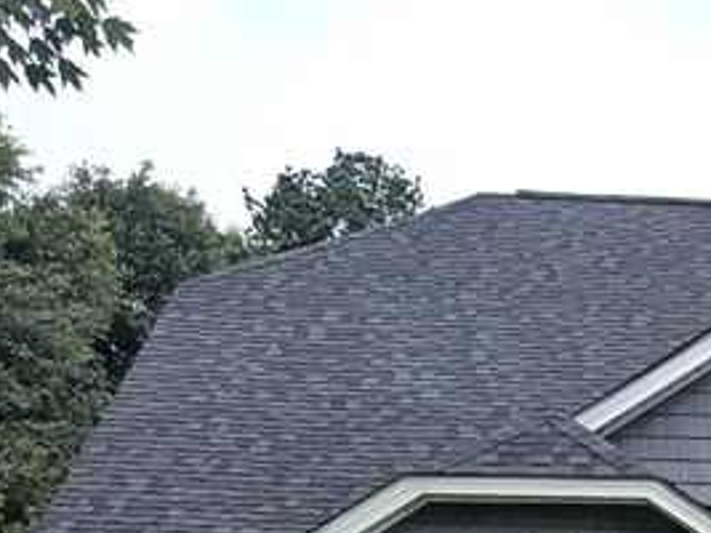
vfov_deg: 15.7
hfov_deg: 18.6
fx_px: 1889
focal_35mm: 92
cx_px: 1094
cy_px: 573
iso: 44
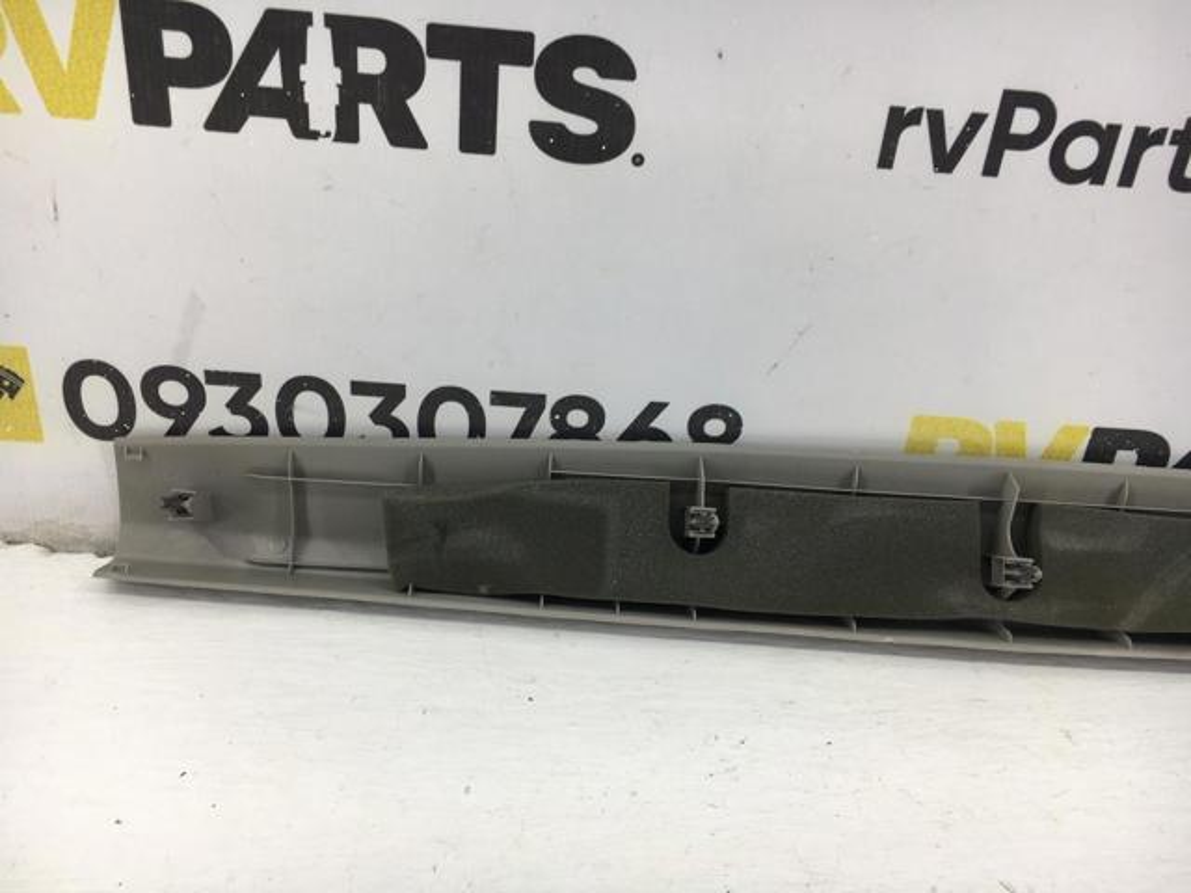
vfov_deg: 48.2
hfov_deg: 61.7
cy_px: 446
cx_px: 596
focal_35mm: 29
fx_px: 998
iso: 25
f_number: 2.2
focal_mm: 4.15
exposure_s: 1/50
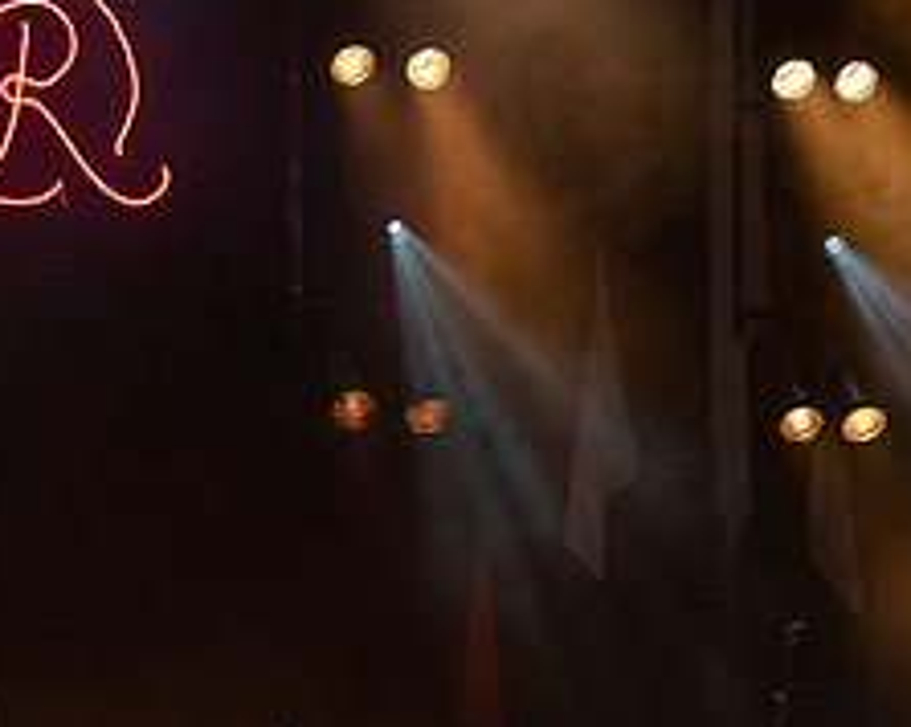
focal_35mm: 169
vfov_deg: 9.1
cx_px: 411
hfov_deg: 11.4
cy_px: 697
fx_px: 4553
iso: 2500
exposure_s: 1/125
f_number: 3.5
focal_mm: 52
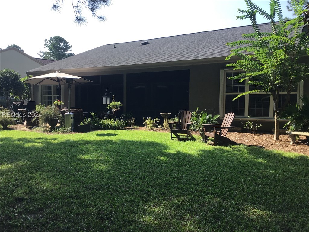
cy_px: 116
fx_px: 277
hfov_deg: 58.4
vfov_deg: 45.4
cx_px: 154
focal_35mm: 31
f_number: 2.4
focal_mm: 3.3
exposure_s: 1/525
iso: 25
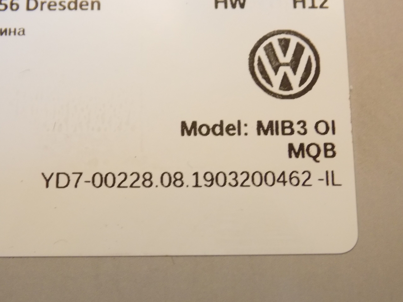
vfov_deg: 21.0
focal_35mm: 70
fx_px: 815
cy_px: 151
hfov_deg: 27.8
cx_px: 202
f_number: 4.2
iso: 400
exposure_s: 1/15
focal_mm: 12.5
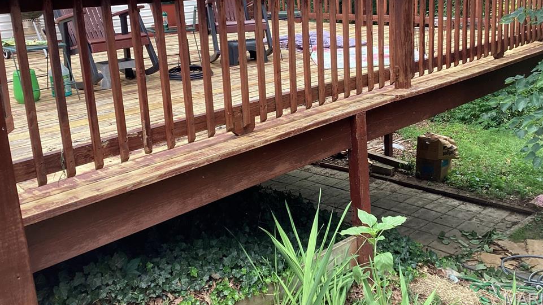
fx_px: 518
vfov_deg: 32.5
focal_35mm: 36
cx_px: 271
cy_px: 94
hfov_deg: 55.3
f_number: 2.4
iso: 25
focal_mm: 3.3
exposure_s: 1/120
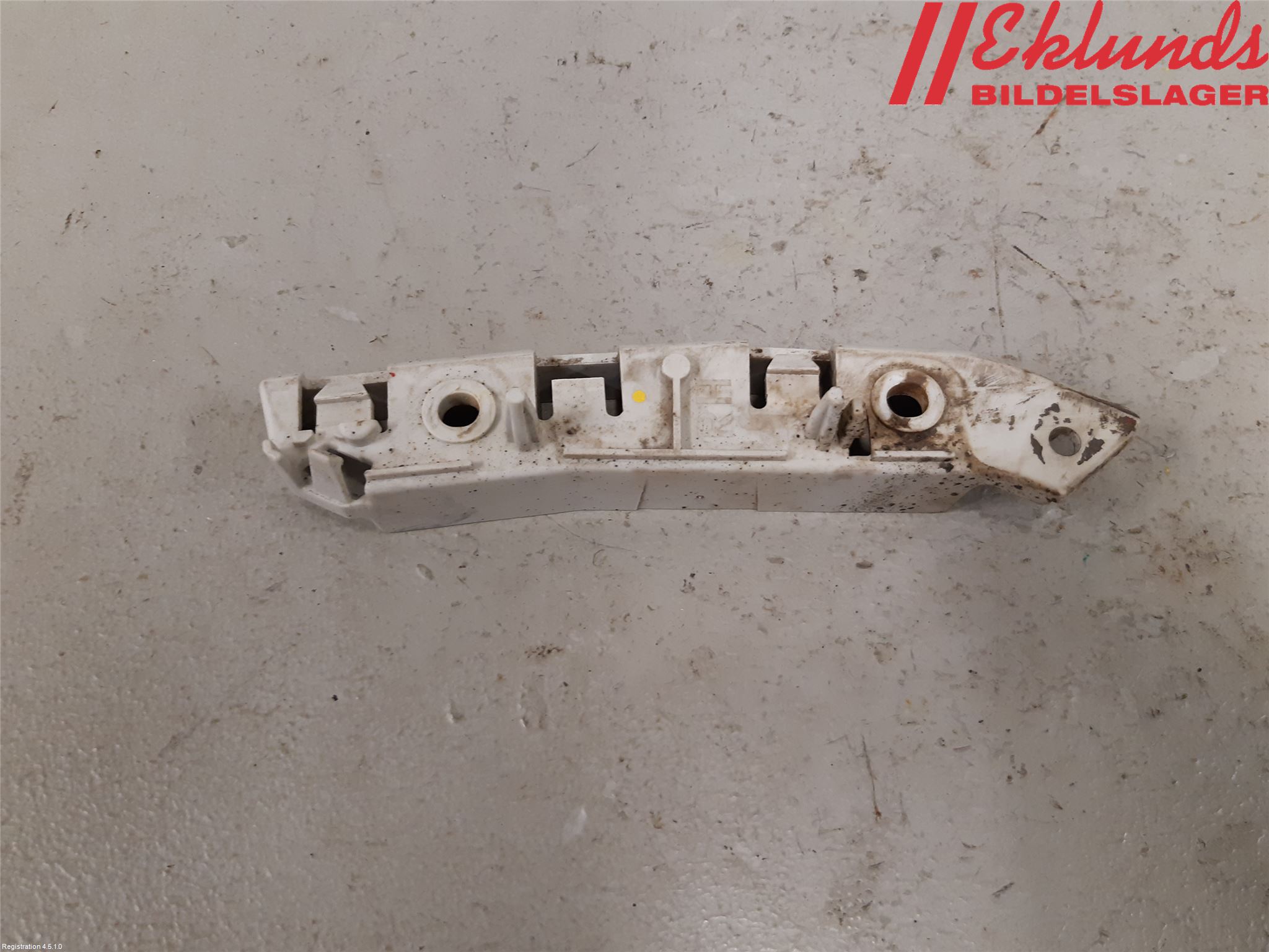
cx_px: 634
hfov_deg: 67.3
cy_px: 476
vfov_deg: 53.1
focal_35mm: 26
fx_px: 953
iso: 160
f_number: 1.7
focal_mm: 3.93
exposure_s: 1/50
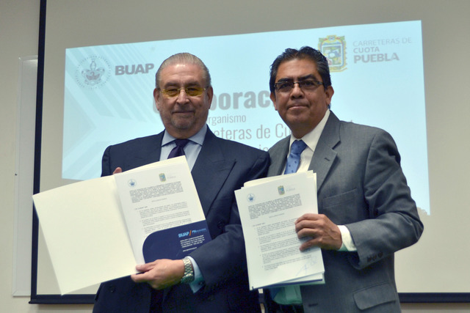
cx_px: 235
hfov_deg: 46.4
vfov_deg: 31.9
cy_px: 156
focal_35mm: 42
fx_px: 548
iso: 180
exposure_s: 1/30
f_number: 4.5
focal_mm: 28
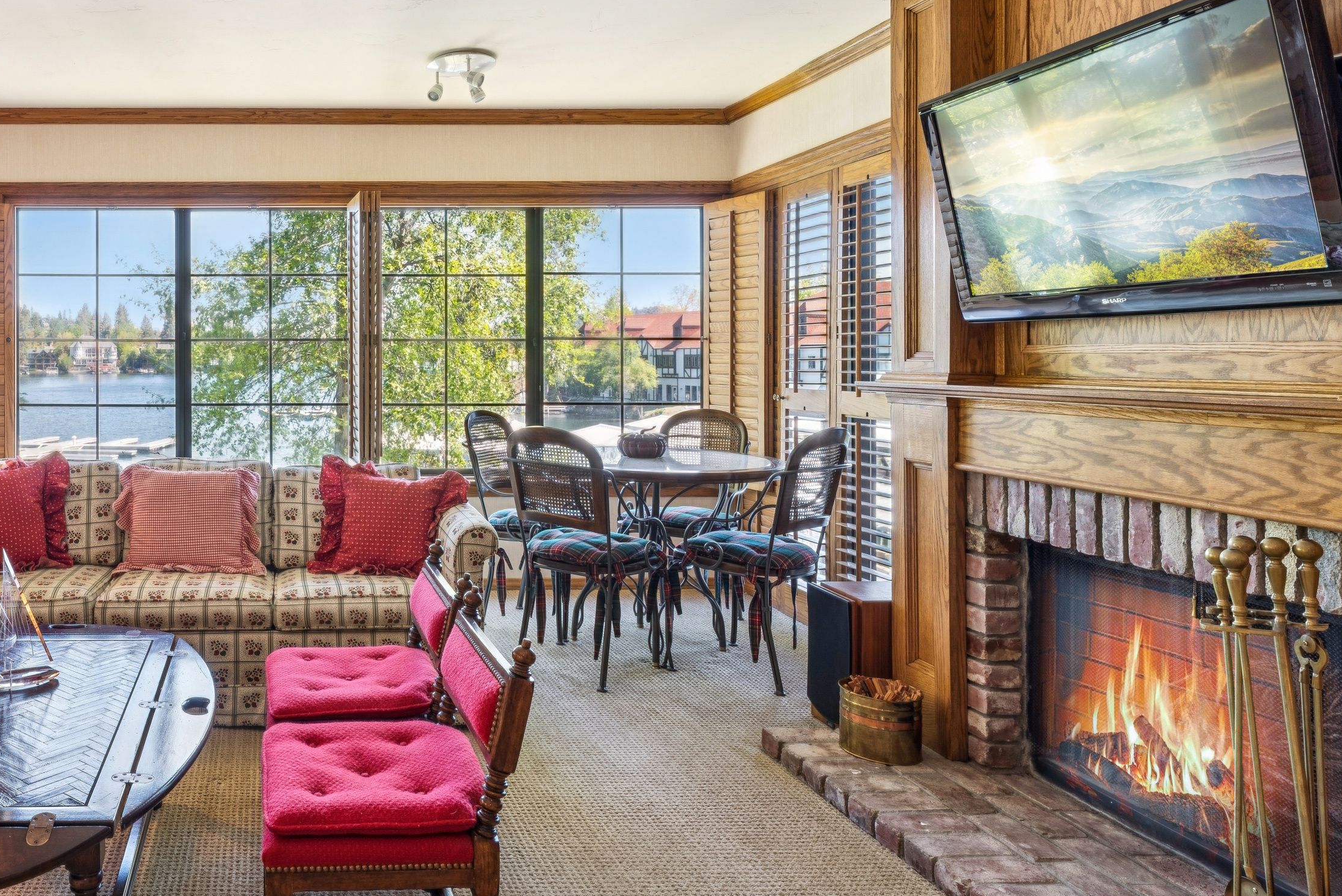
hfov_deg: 63.2
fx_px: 982
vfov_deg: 48.6
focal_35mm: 26
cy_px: 338
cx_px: 279
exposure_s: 1/3.33
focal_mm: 16.2
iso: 100
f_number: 13
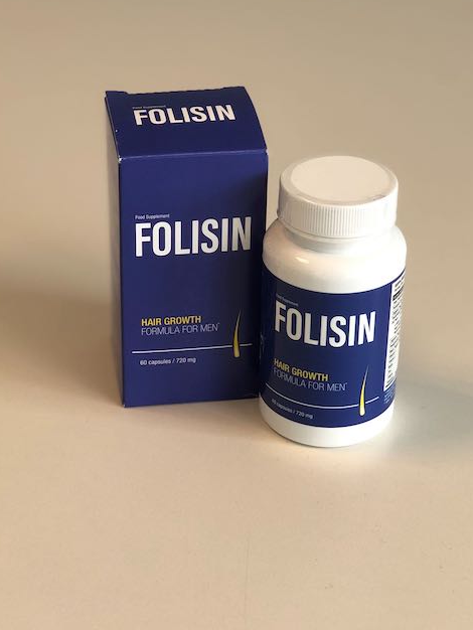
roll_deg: -1.1
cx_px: 269
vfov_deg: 22.9
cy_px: 405
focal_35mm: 85
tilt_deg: -34.9
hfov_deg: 17.4
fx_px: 1548
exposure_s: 1/50
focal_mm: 6
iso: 20
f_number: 2.4
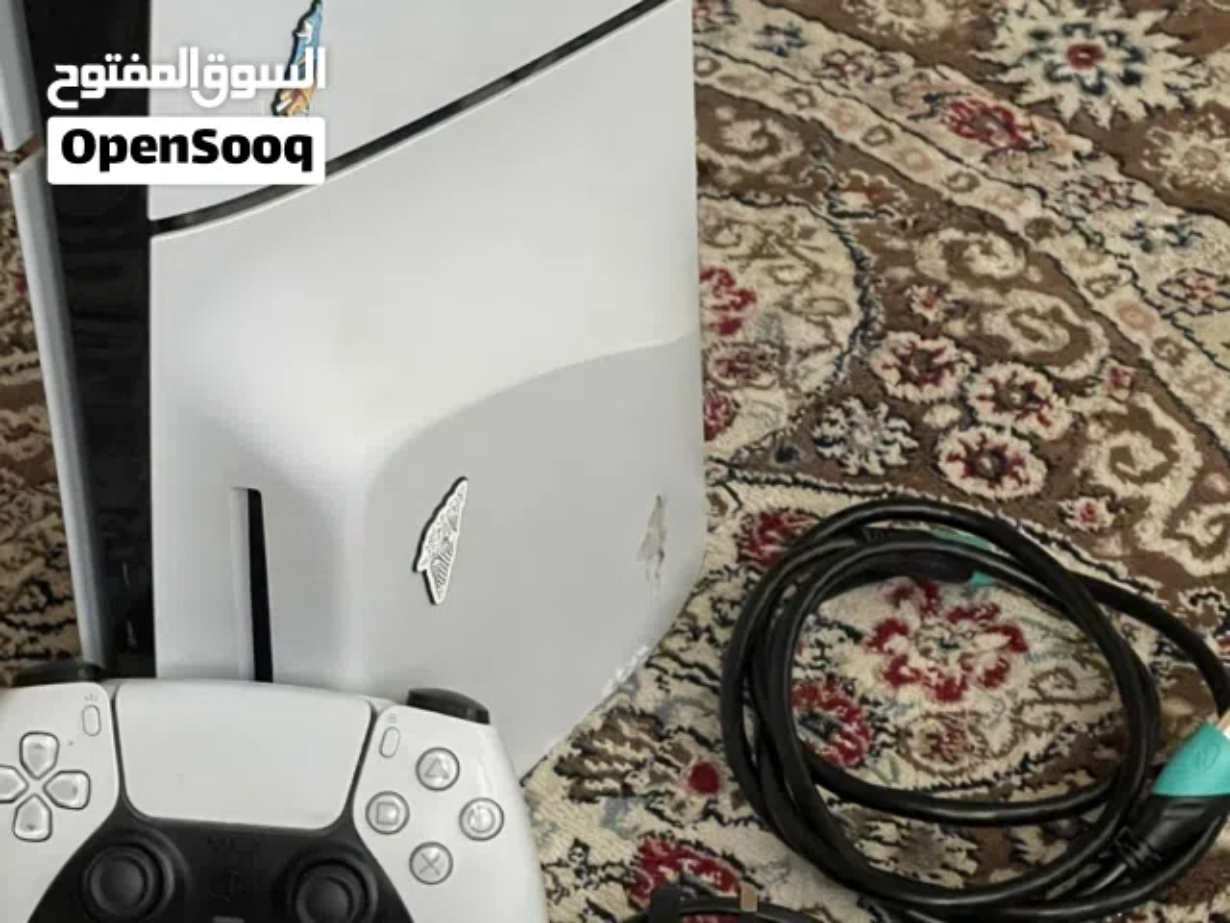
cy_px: 462
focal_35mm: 52
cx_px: 615
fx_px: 1848
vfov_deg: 28.0
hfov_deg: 36.8
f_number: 2
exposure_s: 1/36
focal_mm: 6
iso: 1000
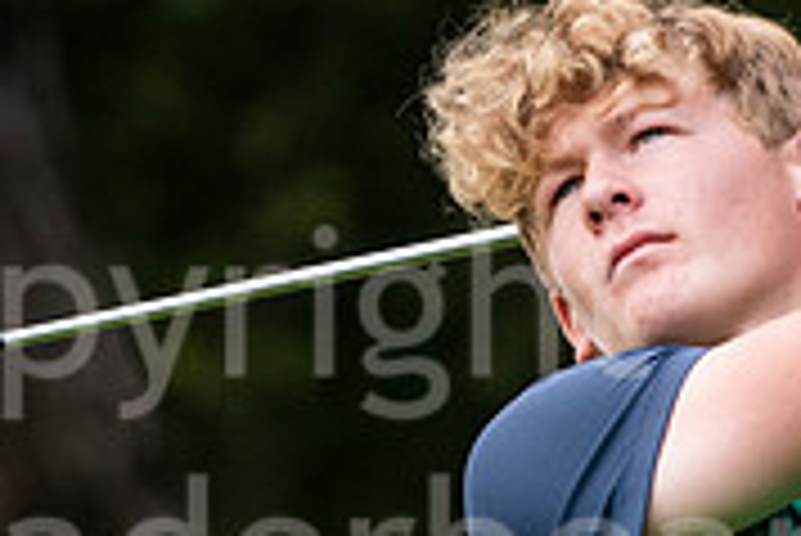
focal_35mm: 1860
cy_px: 597
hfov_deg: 1.1
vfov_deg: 0.7
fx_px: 41418
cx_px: 369
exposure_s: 1/1000
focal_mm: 380
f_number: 5.6
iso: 1250
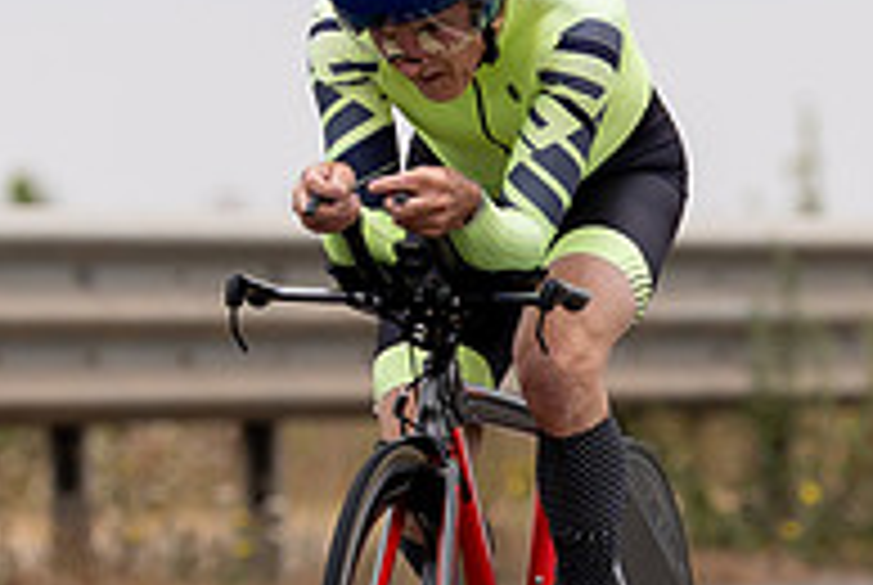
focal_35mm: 931
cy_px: 256
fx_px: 22611
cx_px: 399
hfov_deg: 2.2
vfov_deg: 1.5
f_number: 3.2
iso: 100
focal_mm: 145
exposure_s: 1/800
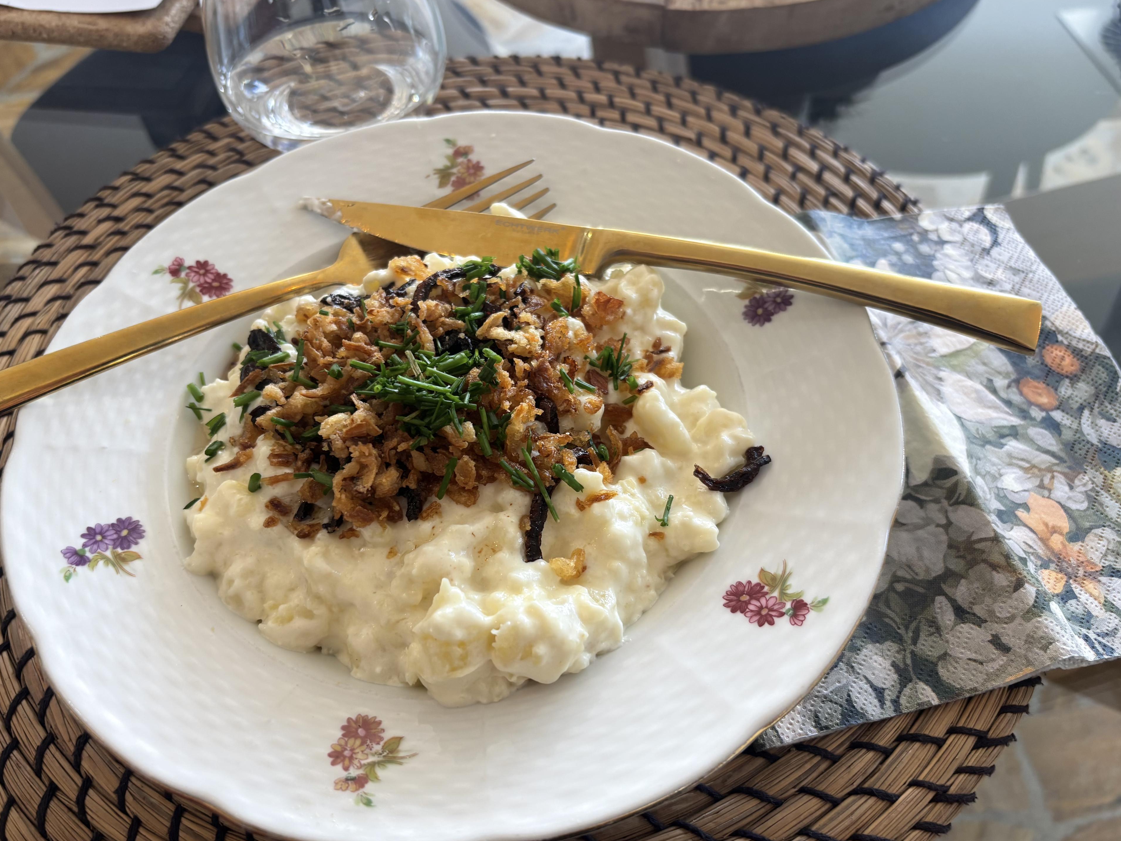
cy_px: 440
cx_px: 536
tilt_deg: -54.1
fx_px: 907
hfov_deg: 63.4
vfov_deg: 49.7
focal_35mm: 28
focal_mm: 5.96
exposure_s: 1/100
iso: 80
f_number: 1.6
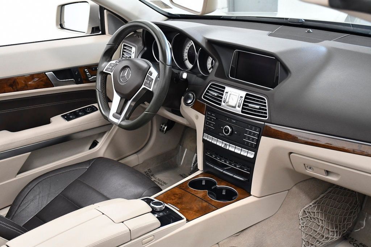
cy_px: 124
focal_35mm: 48
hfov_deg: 41.1
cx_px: 186
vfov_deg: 28.1
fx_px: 495
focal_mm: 32
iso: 2000
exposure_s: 1/250
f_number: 5.6
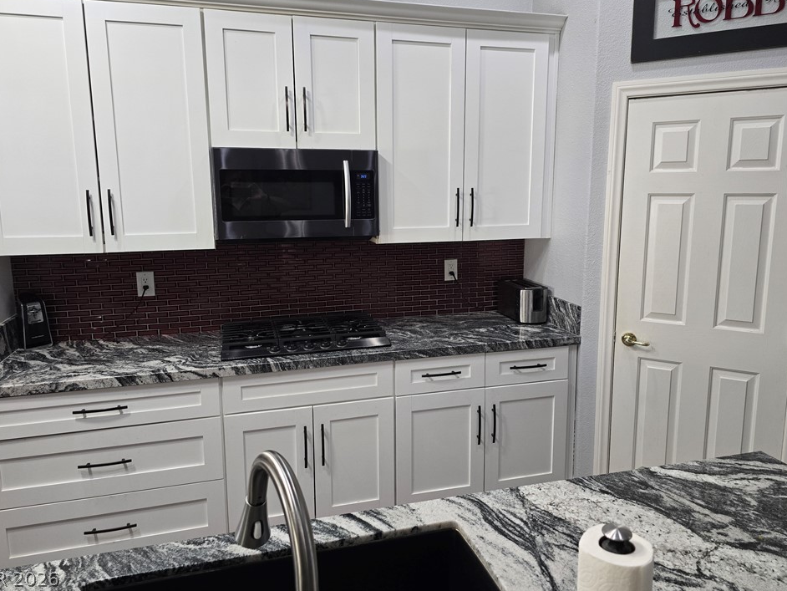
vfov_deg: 54.8
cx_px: 395
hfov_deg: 69.4
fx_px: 569
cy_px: 272
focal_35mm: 25
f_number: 1.7
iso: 250
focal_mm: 6.3
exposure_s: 1/120
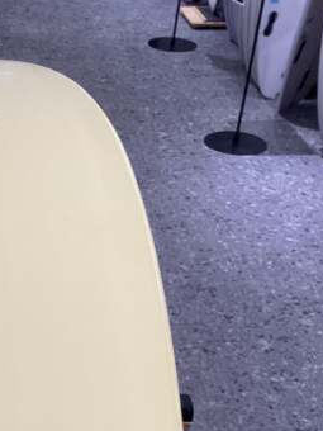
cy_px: 423
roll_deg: -2.1
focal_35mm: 73
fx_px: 908
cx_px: -53
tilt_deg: -38.2
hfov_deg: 19.1
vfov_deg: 25.5
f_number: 2.4
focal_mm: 3.3
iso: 50
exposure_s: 1/60
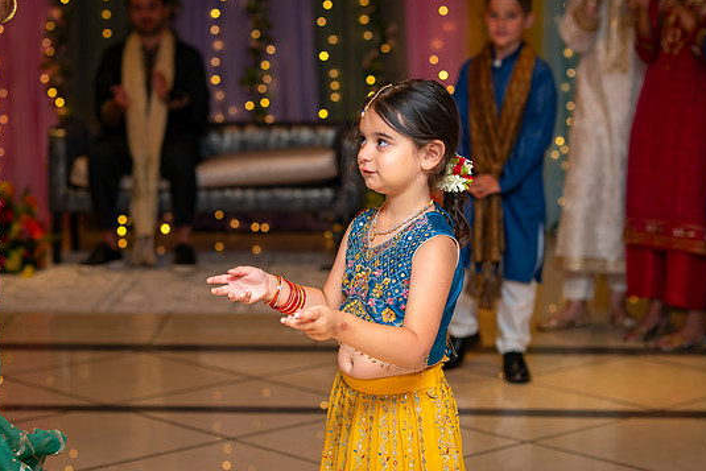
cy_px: 233
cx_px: 374
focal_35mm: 97
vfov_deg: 14.1
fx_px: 1903
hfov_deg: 21.0
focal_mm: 85
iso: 640
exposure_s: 1/100
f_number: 4
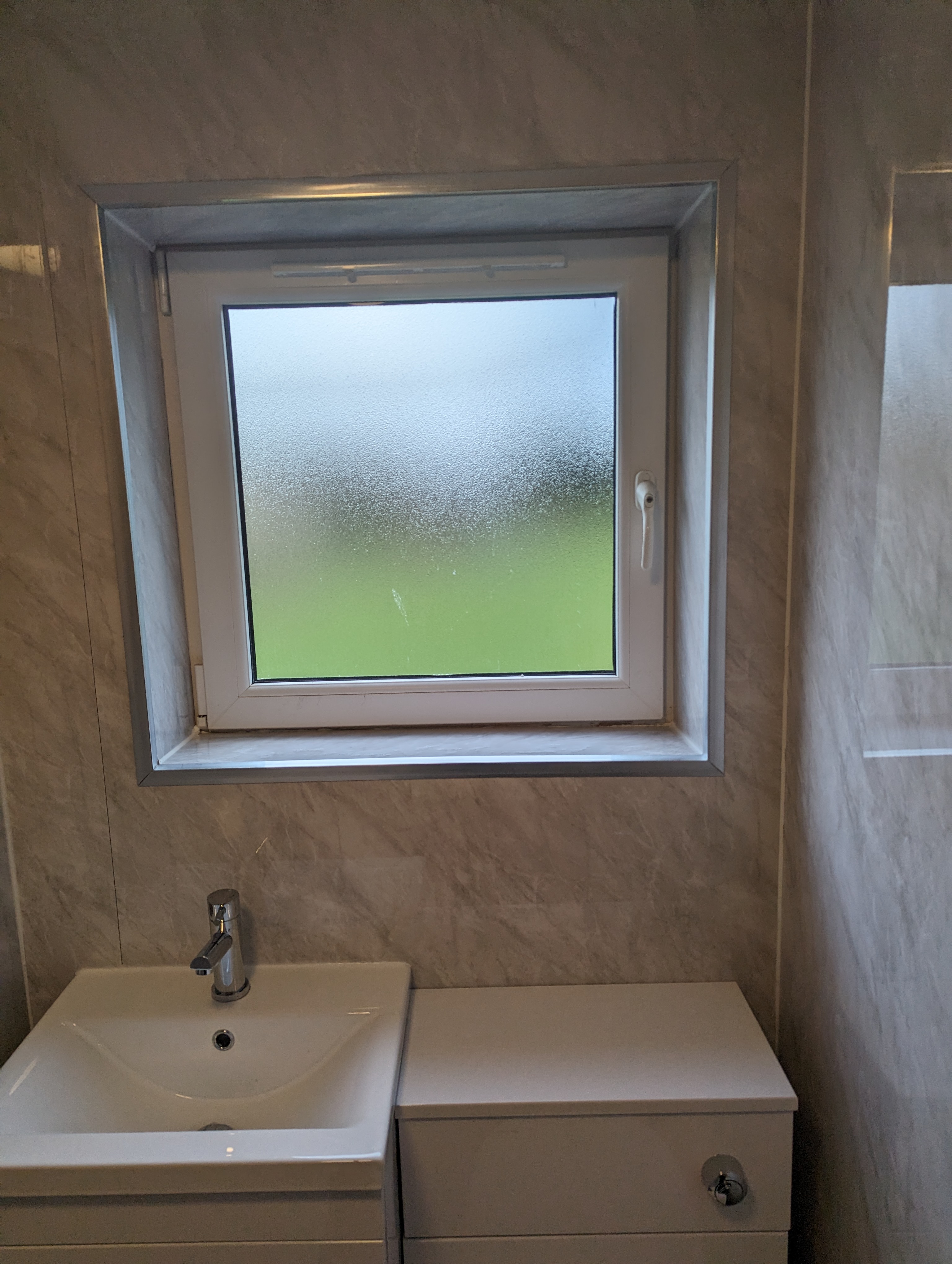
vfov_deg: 71.5
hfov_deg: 56.9
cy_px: 632
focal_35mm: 24
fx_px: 878
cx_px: 476
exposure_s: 1/196
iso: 50
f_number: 1.85
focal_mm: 6.81
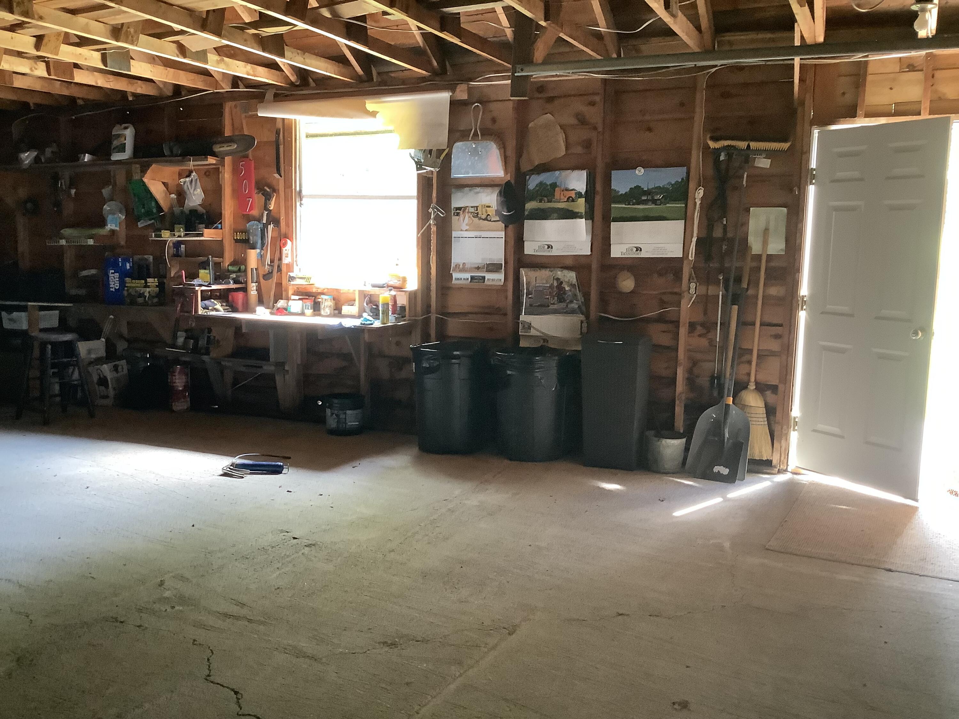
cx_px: 480
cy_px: 360
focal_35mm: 31
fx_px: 859
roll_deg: -1.2
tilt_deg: -7.4
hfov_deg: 58.4
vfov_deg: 45.4
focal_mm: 3.3
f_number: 2.4
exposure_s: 1/60
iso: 400
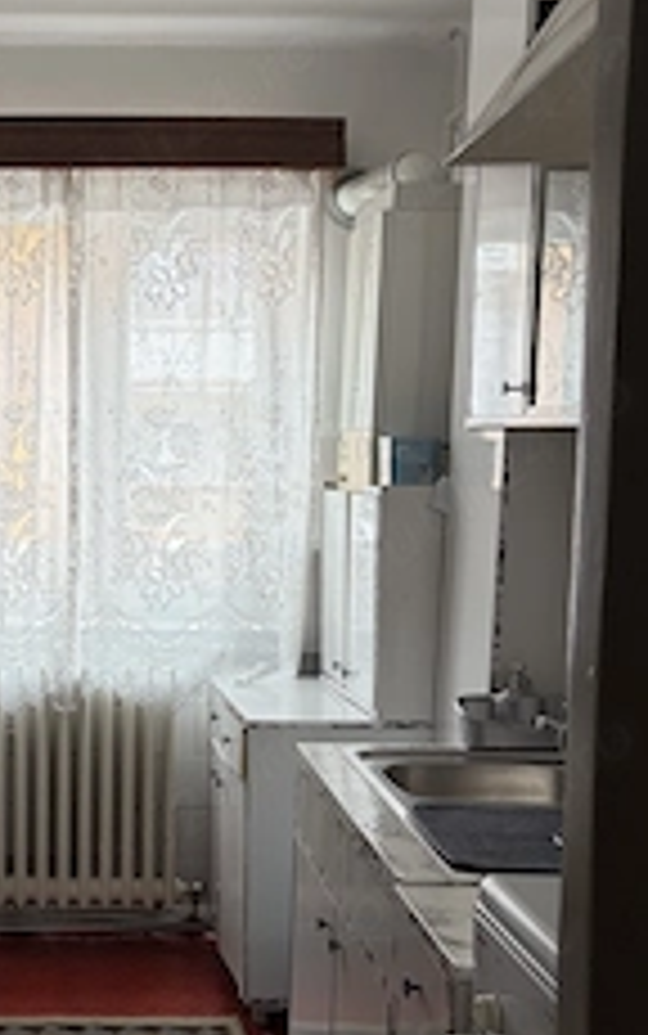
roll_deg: -1.0
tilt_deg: -4.6
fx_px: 1355
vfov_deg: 41.8
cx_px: 14
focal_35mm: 48
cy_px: 558
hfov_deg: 25.7
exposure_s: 1/121
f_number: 1.6
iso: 125
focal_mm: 5.96
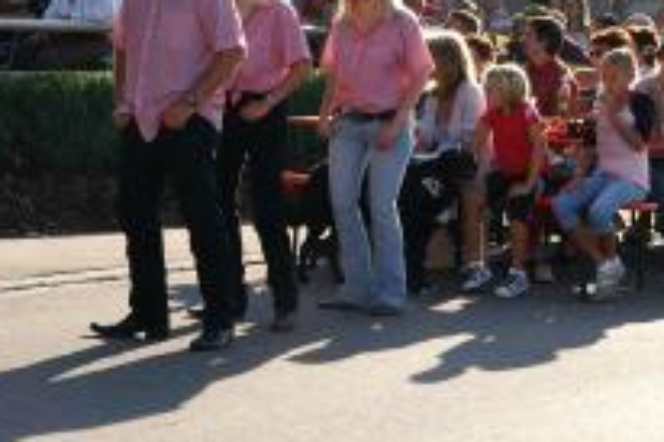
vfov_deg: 7.5
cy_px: 32
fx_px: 3354
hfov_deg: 11.3
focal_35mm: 182
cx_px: 248
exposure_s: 1/90
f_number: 9.5
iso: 100
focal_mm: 50
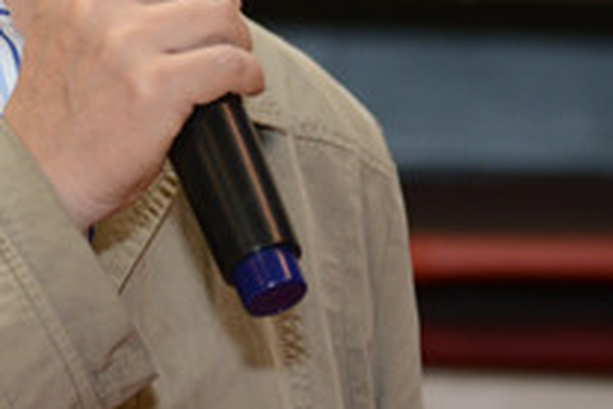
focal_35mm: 270
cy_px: -259
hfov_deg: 7.6
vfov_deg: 5.0
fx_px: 4597
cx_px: 18
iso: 1000
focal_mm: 70
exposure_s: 1/200
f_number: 2.8
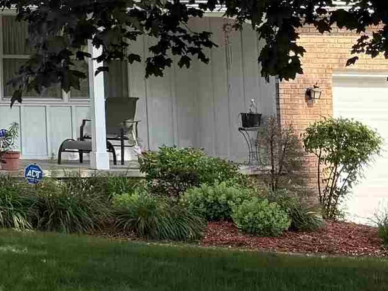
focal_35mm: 119
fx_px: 1334
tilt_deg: +6.6
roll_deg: -0.2
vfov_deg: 12.2
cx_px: -303
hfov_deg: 14.6
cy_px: -53
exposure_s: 1/1522
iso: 80
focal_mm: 6.76
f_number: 1.78
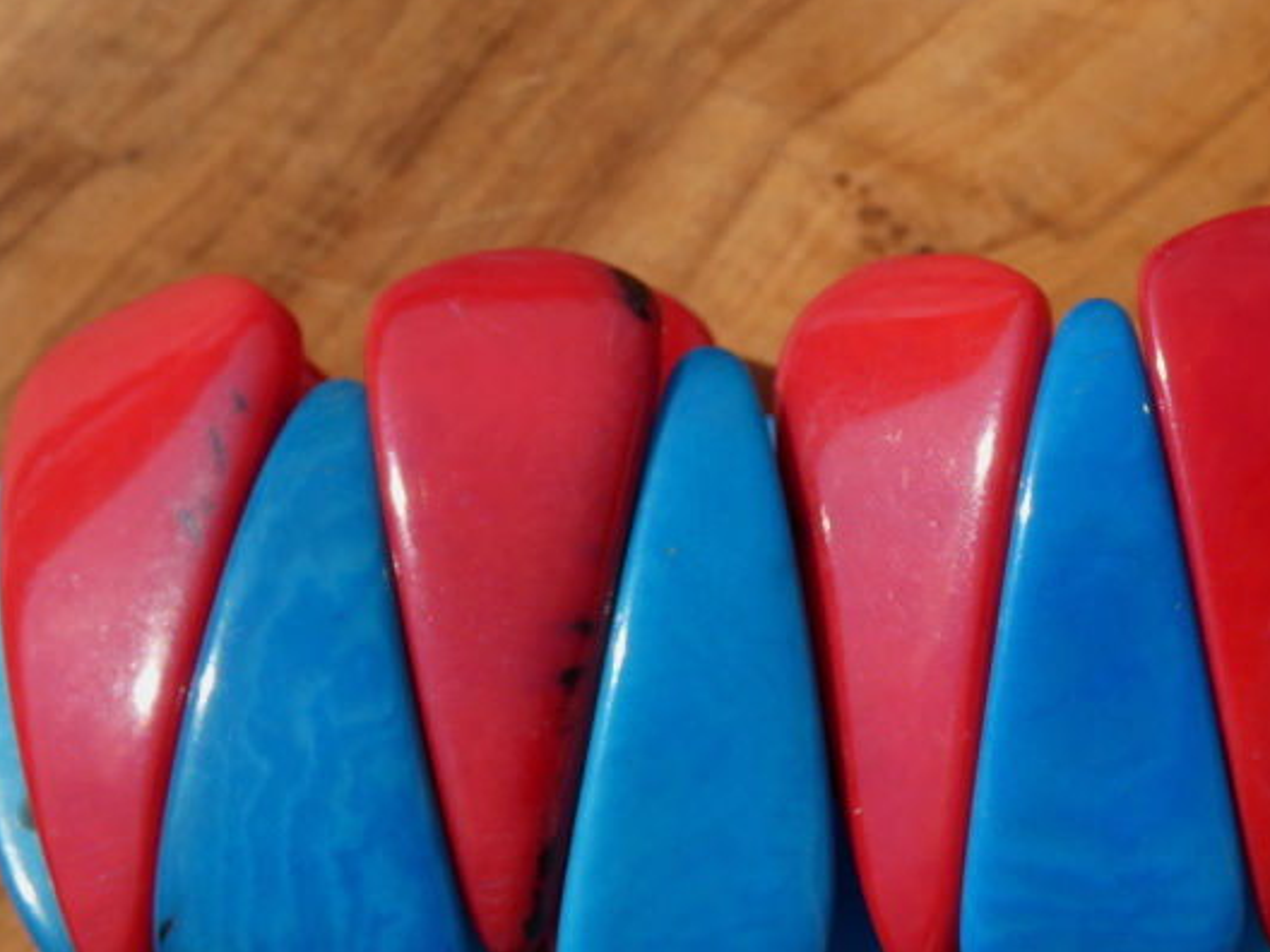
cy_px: 654
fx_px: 3999
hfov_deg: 18.0
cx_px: 902
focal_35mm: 109
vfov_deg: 13.6
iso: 80
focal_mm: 12.9
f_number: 4.3
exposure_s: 1/640
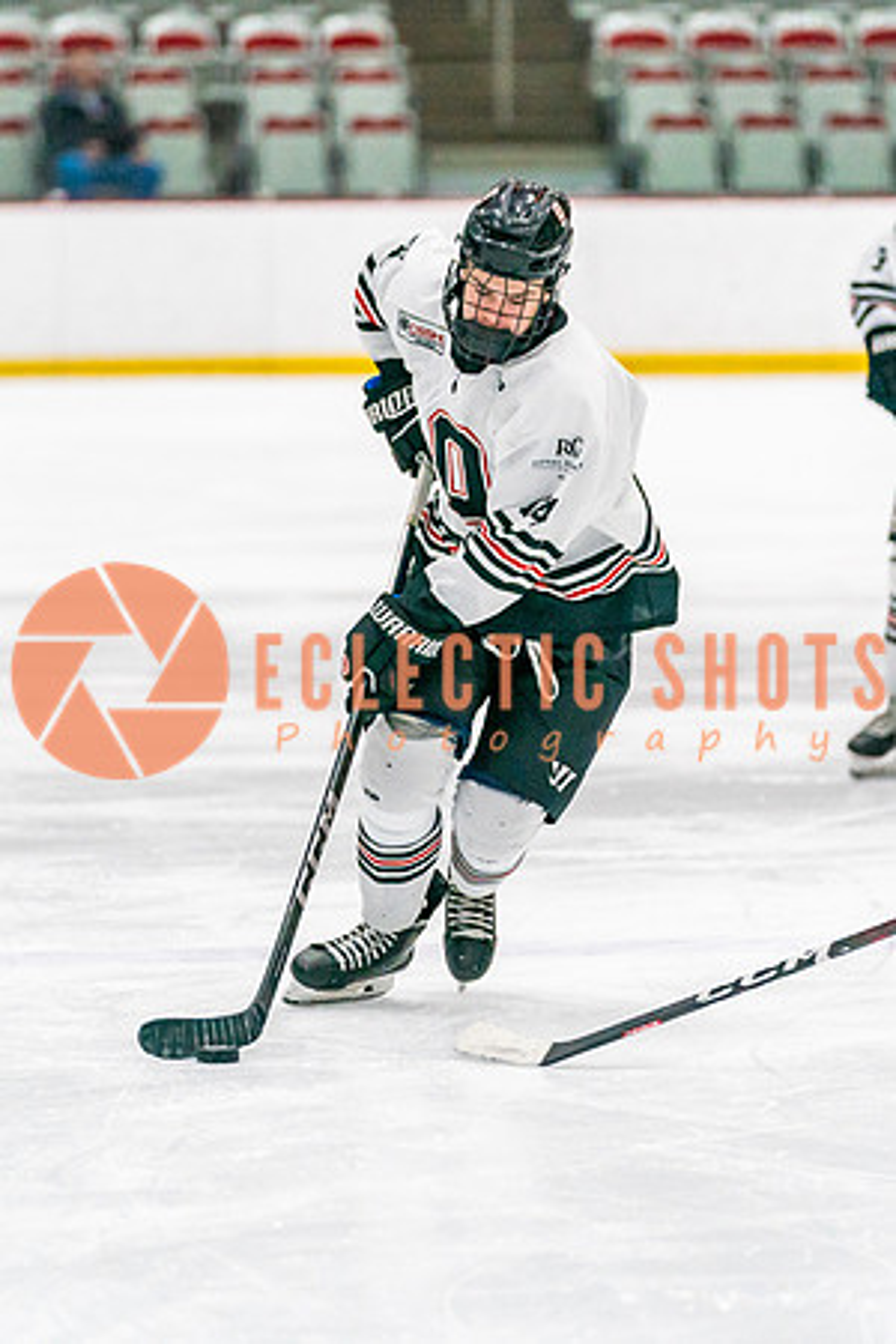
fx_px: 9394
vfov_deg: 8.2
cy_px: 672
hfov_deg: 5.5
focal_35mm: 252
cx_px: 448
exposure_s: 1/1250
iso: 3200
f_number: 2.8
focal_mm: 164
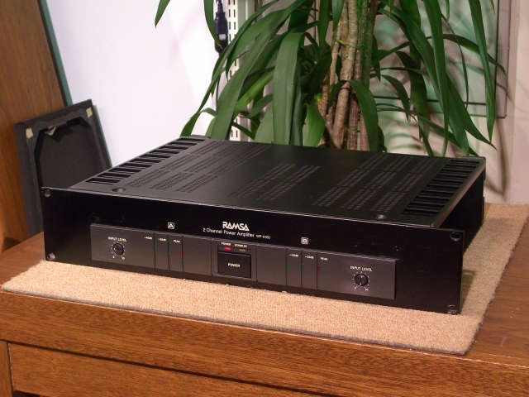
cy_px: 198
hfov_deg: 28.6
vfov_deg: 21.6
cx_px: 264
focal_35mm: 68
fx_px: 1039
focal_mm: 14.2
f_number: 4
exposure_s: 1/15
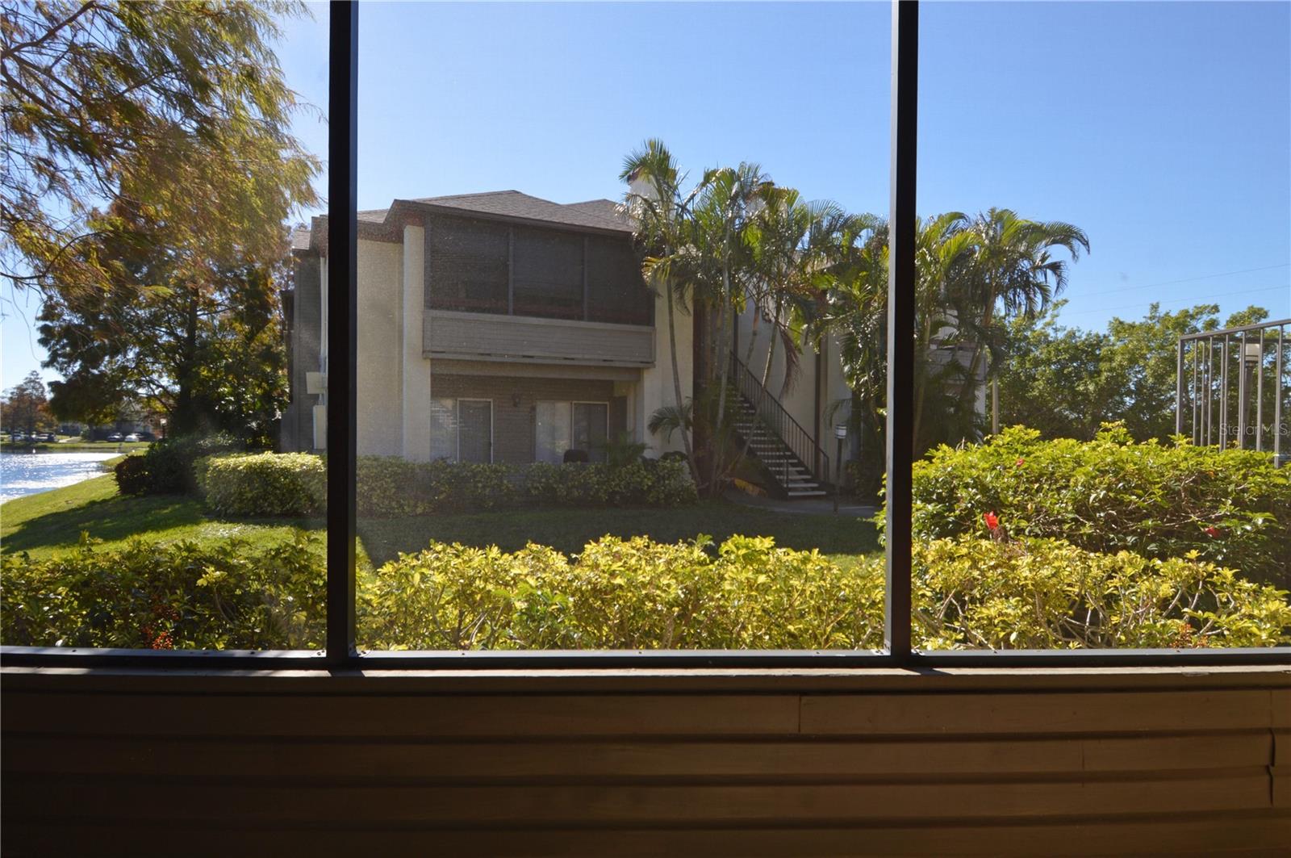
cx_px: 646
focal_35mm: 18
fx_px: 645
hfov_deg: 90.1
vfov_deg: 67.3
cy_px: 429
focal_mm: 12
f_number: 6.3
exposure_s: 1/160
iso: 100
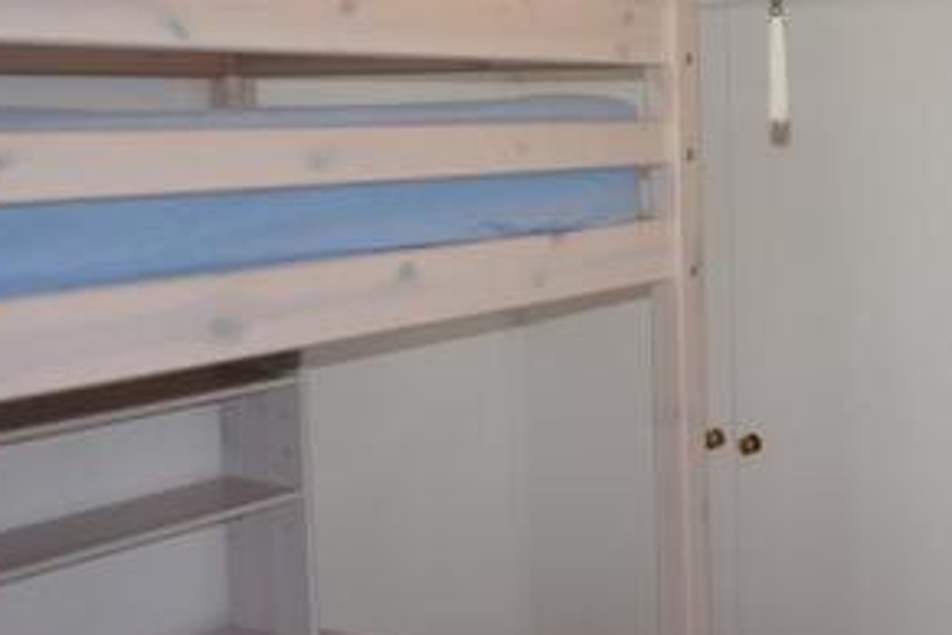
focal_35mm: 54
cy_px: 244
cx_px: 921
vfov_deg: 25.0
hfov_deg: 34.1
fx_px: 1428
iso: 250
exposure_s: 1/160
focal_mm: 16
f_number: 4
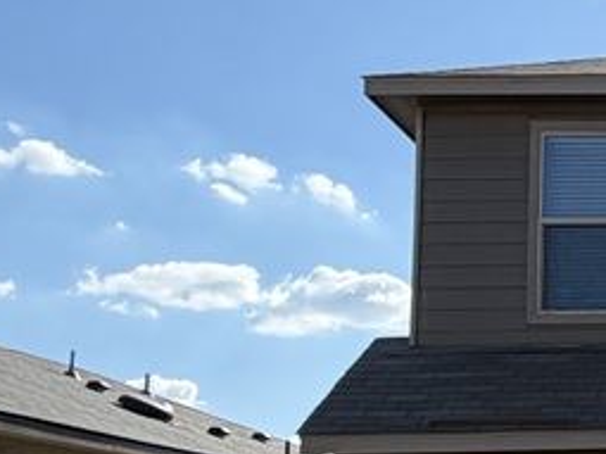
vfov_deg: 18.4
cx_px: 960
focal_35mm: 79
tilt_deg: +12.9
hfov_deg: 20.4
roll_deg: +0.0
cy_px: 387
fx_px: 1382
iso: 25
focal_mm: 2.22
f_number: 2.2
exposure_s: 1/770
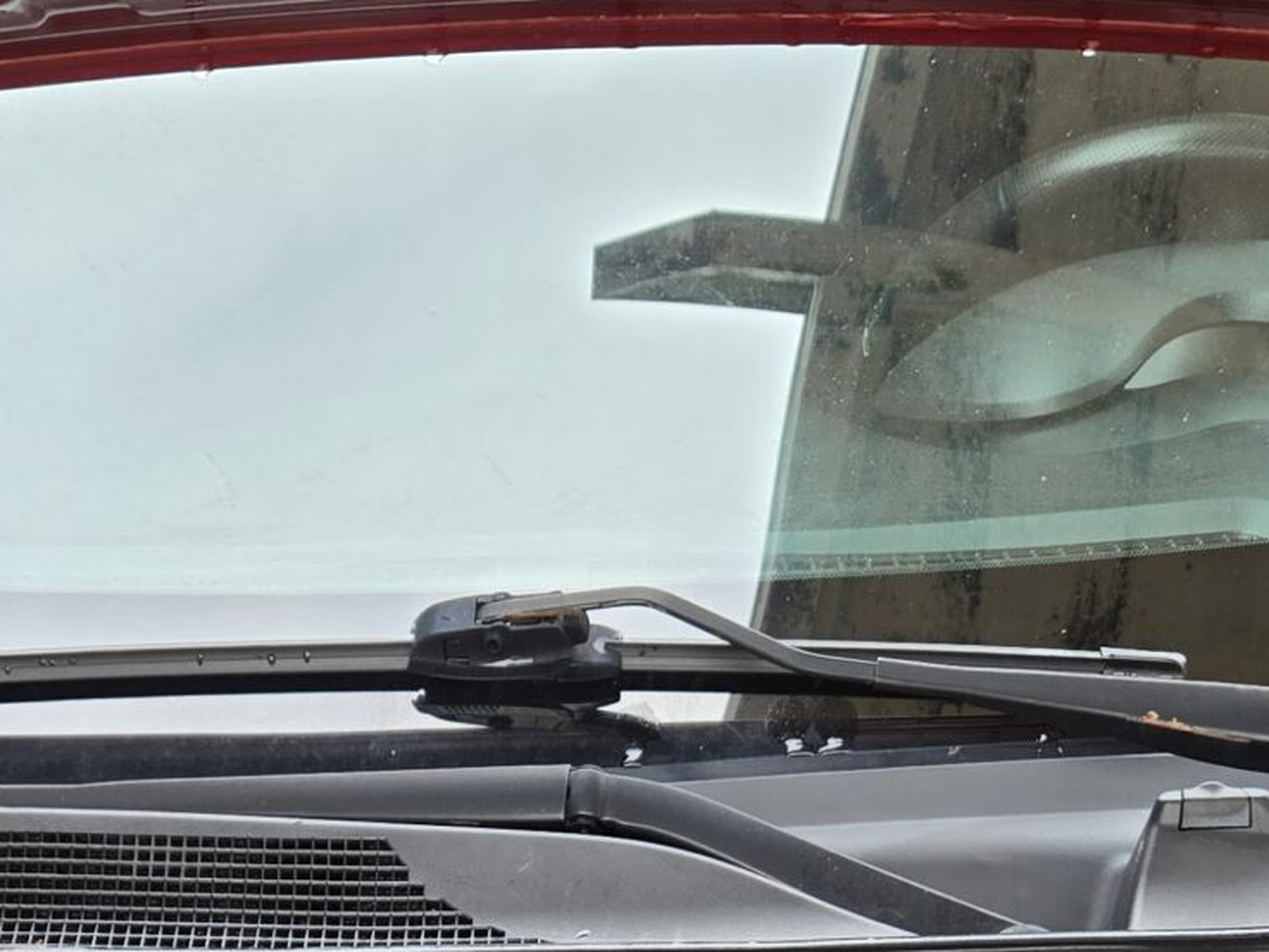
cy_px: 1592
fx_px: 2933
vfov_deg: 16.2
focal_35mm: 80
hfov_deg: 24.3
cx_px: 476
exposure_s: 1/180
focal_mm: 5.4
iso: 40
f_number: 1.8
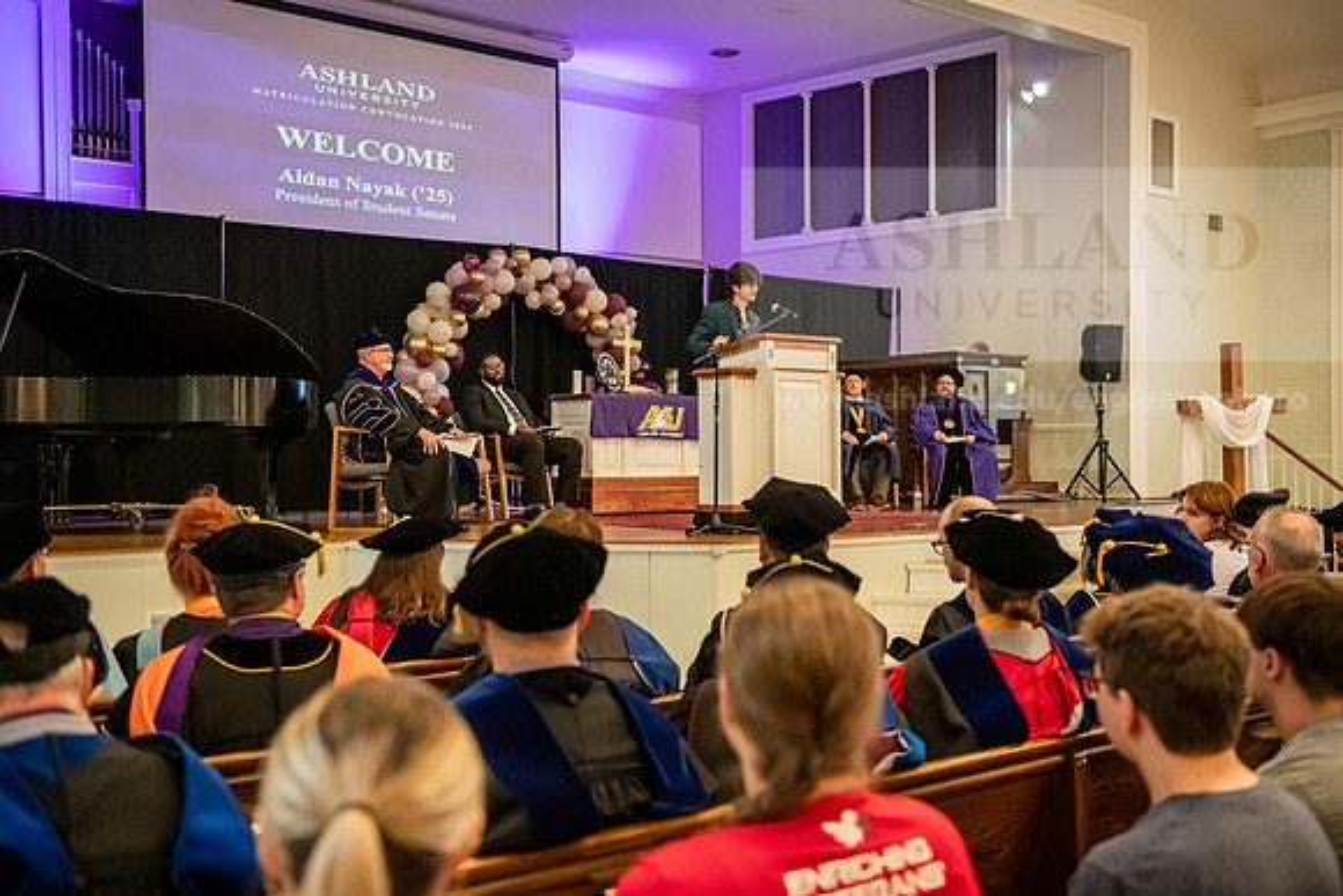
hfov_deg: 46.4
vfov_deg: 31.9
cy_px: 448
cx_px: 672
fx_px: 1567
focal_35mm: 42
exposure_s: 1/160
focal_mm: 42
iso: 5000
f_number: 3.2
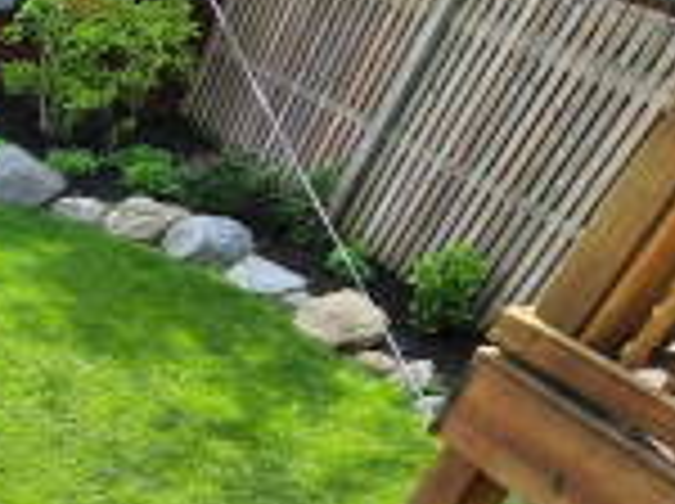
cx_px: -655
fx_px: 1129
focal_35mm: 58
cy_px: 657
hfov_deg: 19.6
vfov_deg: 22.5
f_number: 2.2
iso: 50
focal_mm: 2.2
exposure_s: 1/509
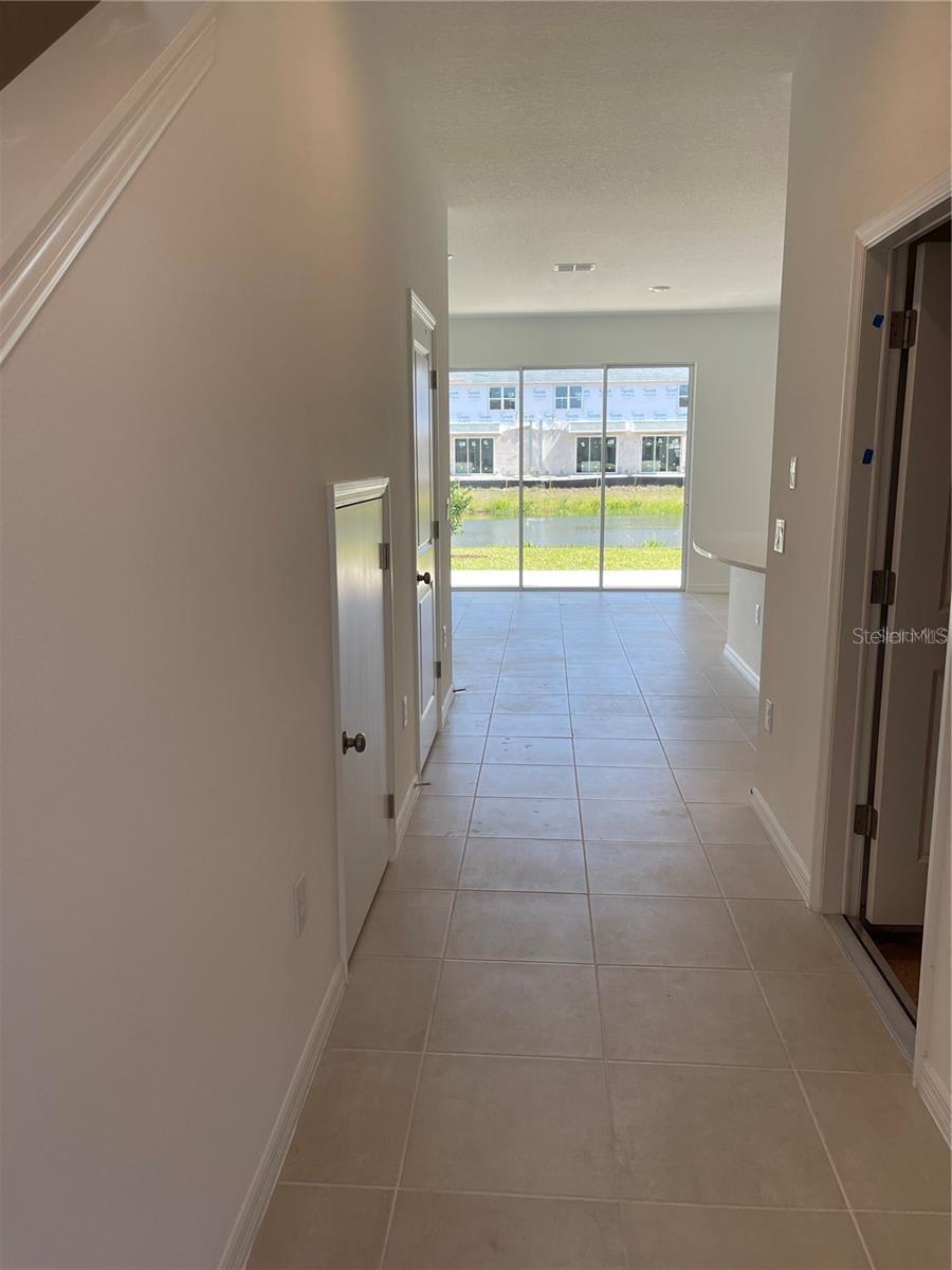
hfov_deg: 53.1
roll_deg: +0.2
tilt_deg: -11.7
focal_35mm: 26
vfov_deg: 67.3
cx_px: 476
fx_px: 953
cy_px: 635
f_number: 1.6
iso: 32
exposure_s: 1/298
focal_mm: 5.1
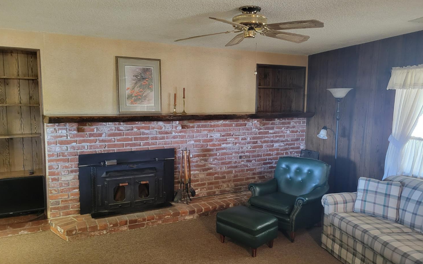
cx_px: 209
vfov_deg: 44.6
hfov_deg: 66.5
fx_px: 323
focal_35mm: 28
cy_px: 135
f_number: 1.8
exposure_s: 1/45
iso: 640
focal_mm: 5.4
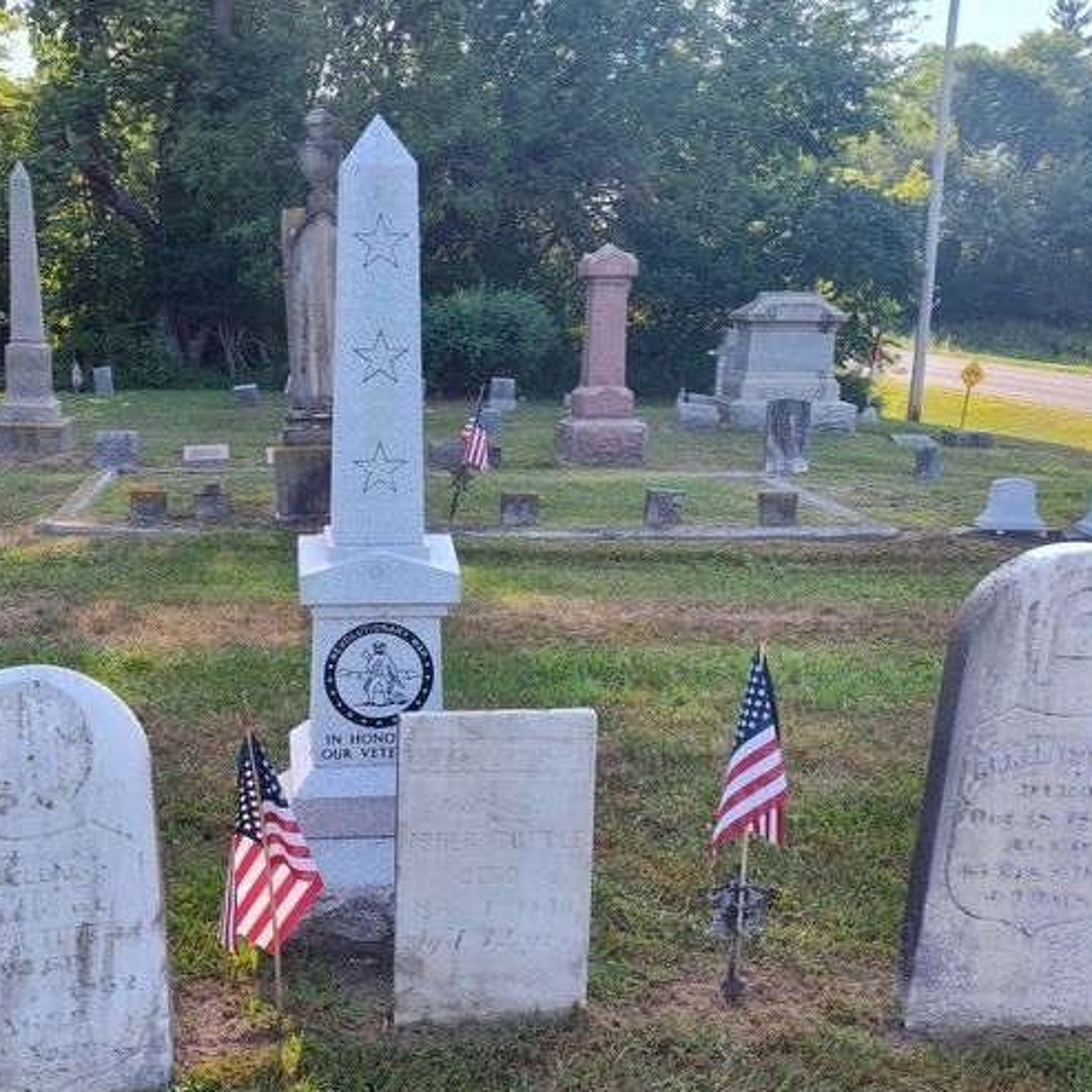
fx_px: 1178
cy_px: 591
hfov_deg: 49.0
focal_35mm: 33
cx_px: 377
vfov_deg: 49.7
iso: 100
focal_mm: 5.56
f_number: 1.8
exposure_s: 1/405
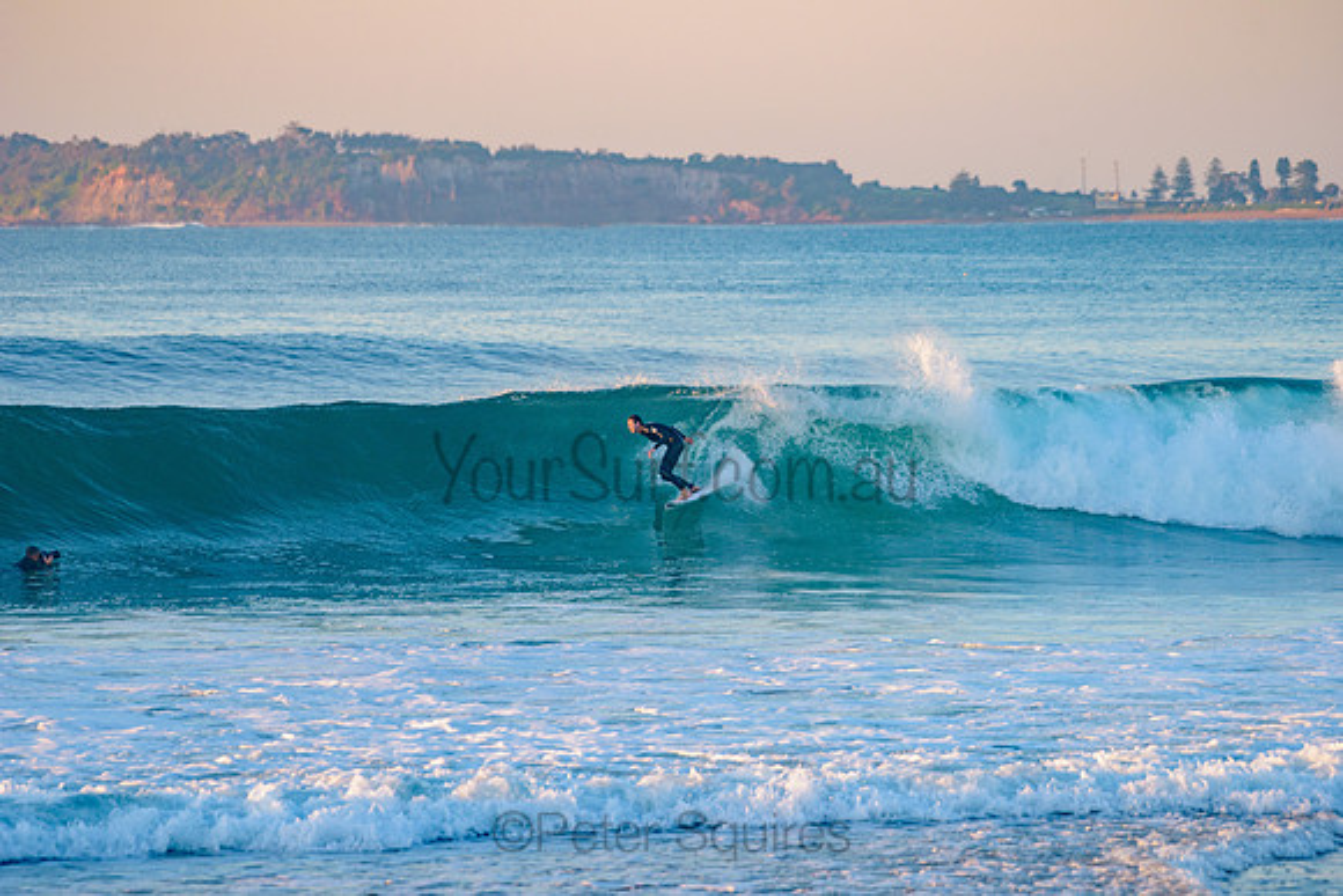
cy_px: 448
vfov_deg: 4.9
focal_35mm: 280
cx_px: 672
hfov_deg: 7.4
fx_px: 10448
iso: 280
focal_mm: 280
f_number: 5.6
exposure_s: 1/400
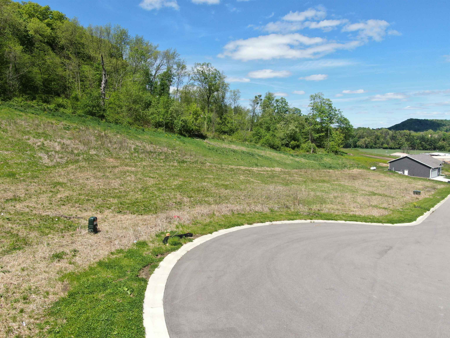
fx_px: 312
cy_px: 169
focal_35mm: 24
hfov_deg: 71.6
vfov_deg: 56.8
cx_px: 225
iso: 100
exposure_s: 1/1000
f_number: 2.8
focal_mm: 4.39
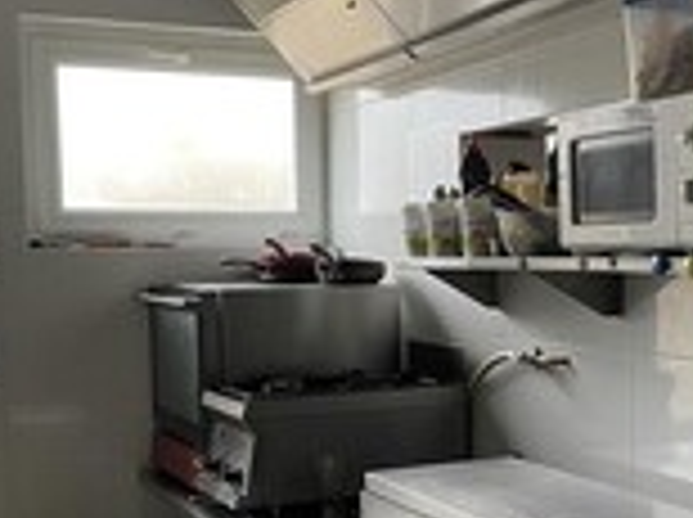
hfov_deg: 32.2
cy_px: 351
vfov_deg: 24.2
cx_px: 407
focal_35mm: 60
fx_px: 1199
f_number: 1.6
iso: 125
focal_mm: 4.2
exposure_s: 1/83
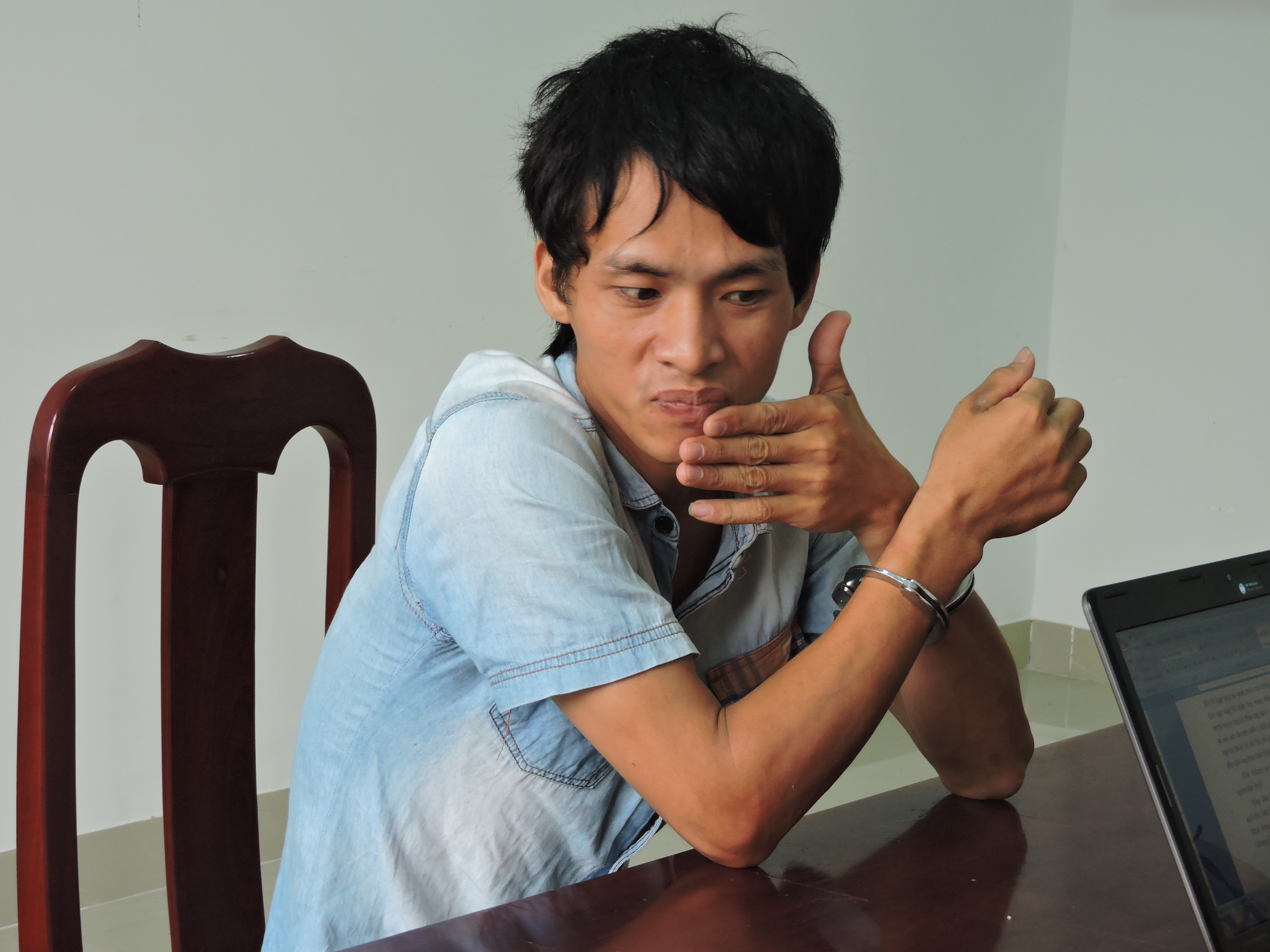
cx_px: 635
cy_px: 476
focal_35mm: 80
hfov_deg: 24.4
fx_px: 2935
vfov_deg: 18.4
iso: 320
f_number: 4.5
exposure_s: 1/60
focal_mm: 14.3
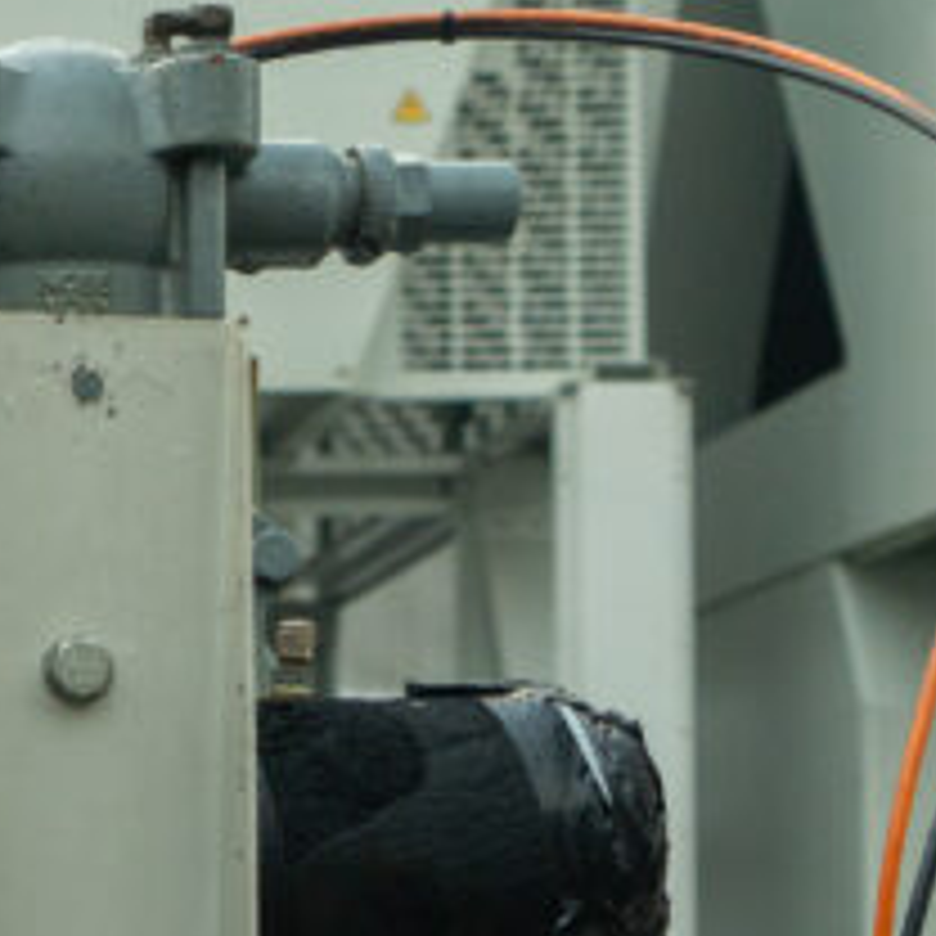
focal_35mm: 130
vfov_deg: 13.3
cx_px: -828
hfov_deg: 12.2
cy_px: 925
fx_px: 3977
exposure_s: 1/200
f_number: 4
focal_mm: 31
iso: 500
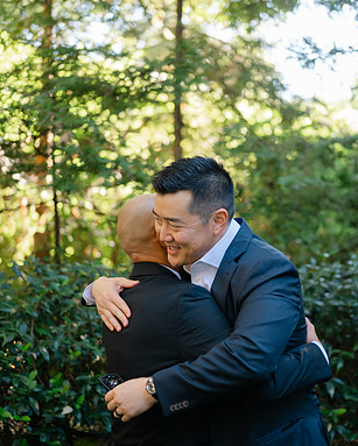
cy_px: 223
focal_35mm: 71
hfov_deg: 21.6
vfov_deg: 26.7
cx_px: 205
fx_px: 939
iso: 400
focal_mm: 50
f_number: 1.8
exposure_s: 1/400
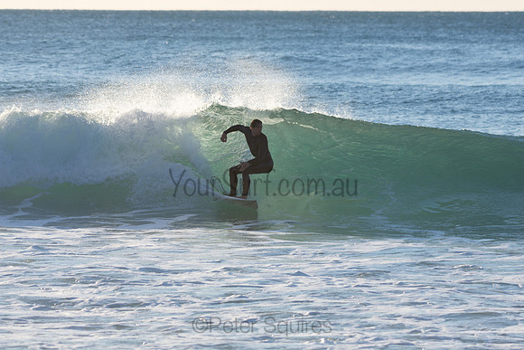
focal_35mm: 300
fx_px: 4367
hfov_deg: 6.9
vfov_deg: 4.6
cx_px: 262
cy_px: 175
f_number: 5.6
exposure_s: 1/500
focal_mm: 200
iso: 110
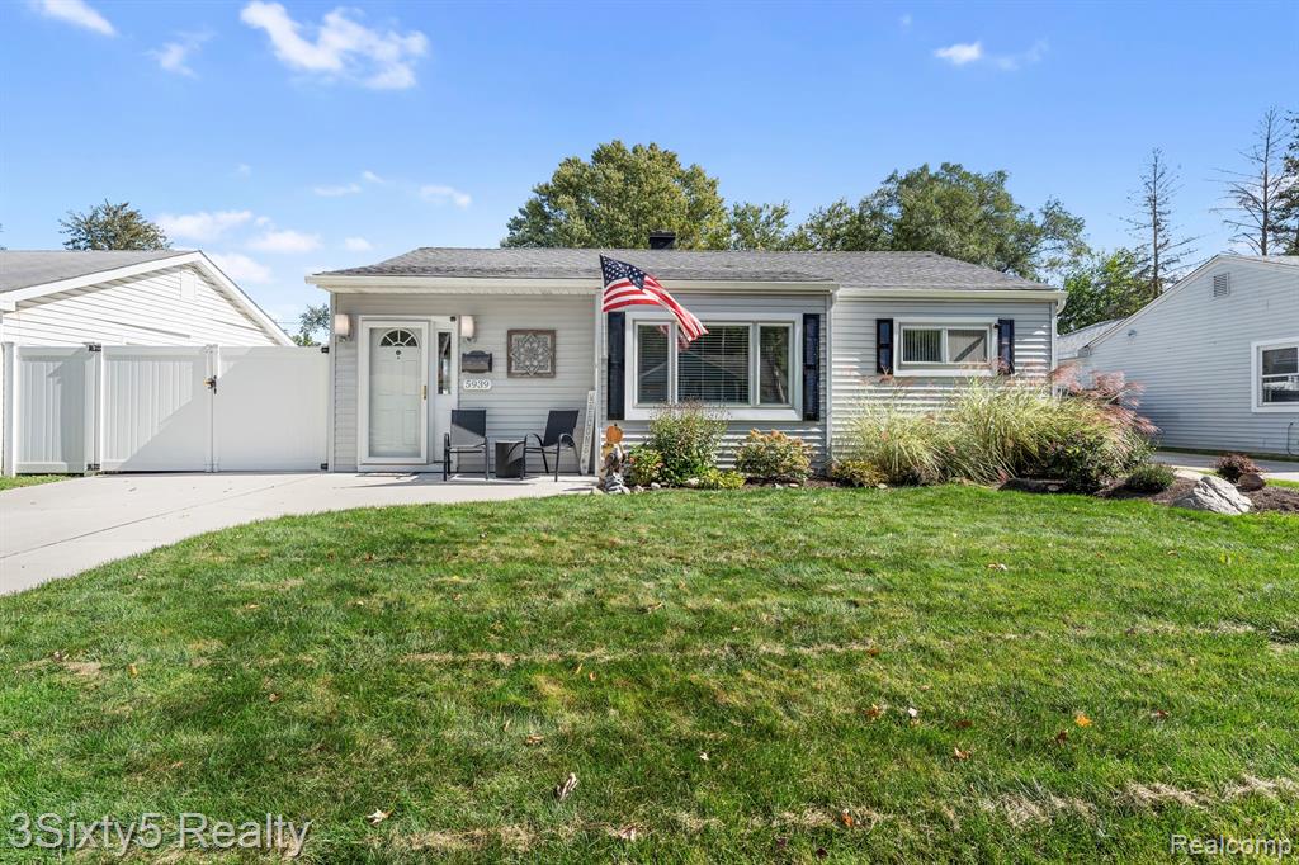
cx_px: 650
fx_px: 581
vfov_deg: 73.4
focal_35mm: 16
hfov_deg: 96.4
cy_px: 432
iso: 500
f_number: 8
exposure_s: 1/1000
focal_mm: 16.1
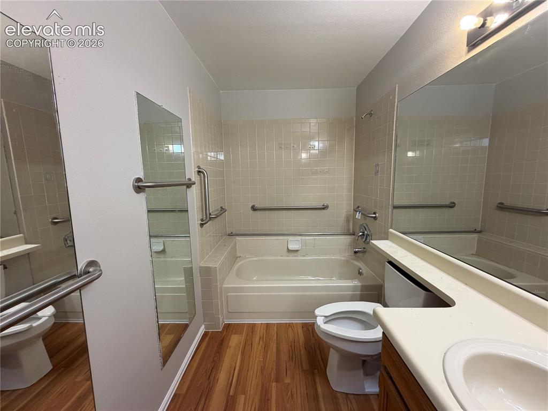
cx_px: 274
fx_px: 222
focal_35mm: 14
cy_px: 206
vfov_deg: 85.6
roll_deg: +1.2
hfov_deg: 102.1
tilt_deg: -6.9
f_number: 2.2
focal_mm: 2.22
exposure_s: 1/120
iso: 200
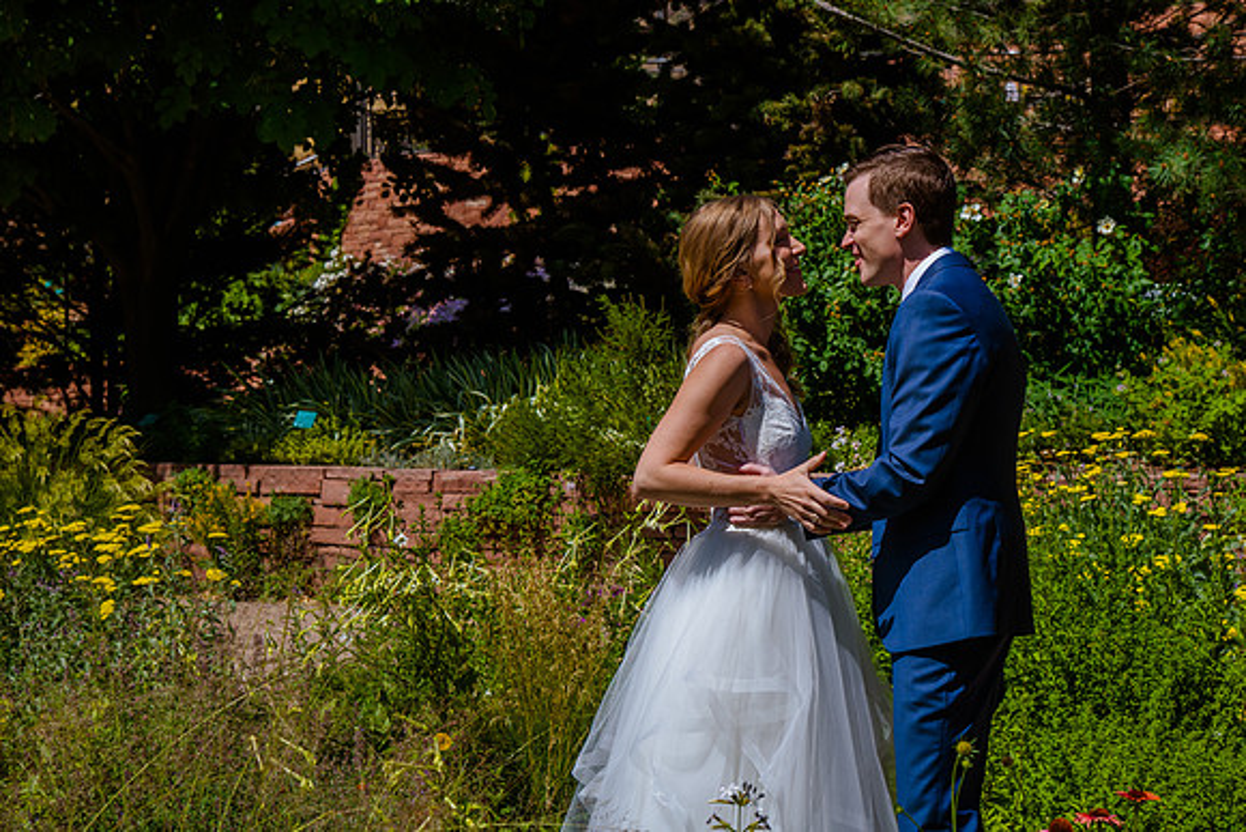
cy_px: 369
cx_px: 693
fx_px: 2503
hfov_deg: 27.9
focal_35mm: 72
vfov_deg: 18.9
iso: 200
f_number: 10
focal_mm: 65
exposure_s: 1/320
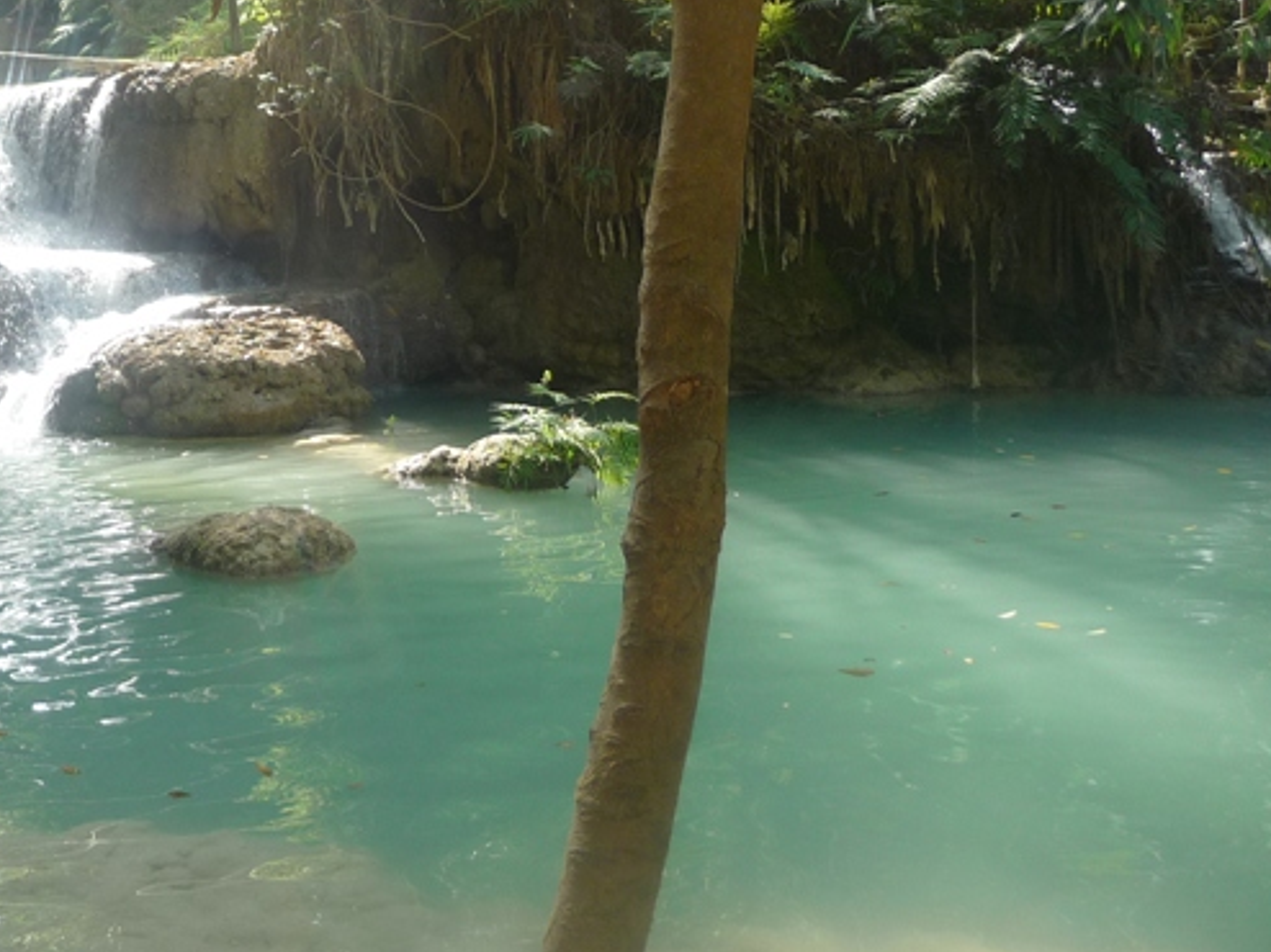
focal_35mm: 49
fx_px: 1798
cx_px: 250
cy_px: 319
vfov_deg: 29.5
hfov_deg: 37.5
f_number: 3.3
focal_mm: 4.7
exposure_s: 1/160
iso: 100
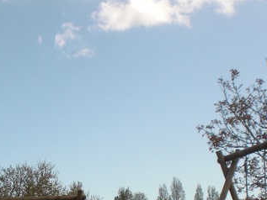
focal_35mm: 96
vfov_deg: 15.0
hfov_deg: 20.2
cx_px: 45
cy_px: 231
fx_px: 741
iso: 64
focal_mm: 6.3
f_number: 5.6
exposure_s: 1/250
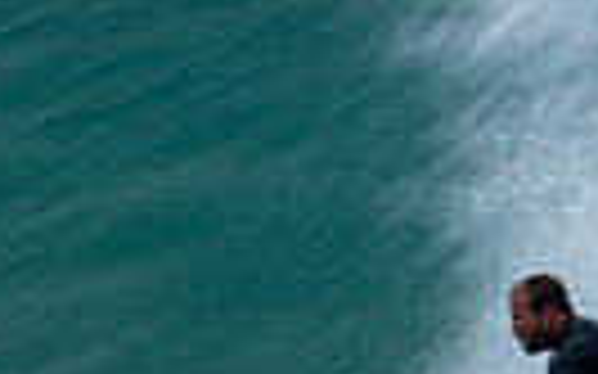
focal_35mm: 3344
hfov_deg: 0.6
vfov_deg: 0.4
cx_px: 558
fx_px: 54476
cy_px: 543
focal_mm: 500
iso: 100
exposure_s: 1/20
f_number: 25
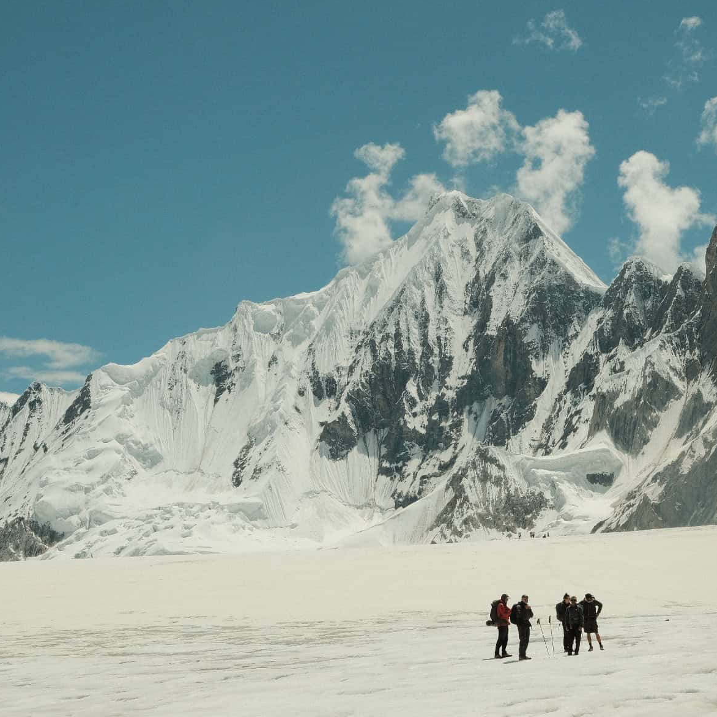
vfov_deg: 22.8
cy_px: 360
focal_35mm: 76
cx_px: 433
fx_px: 1781
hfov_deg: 22.7
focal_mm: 39
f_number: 14
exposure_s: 1/850
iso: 640
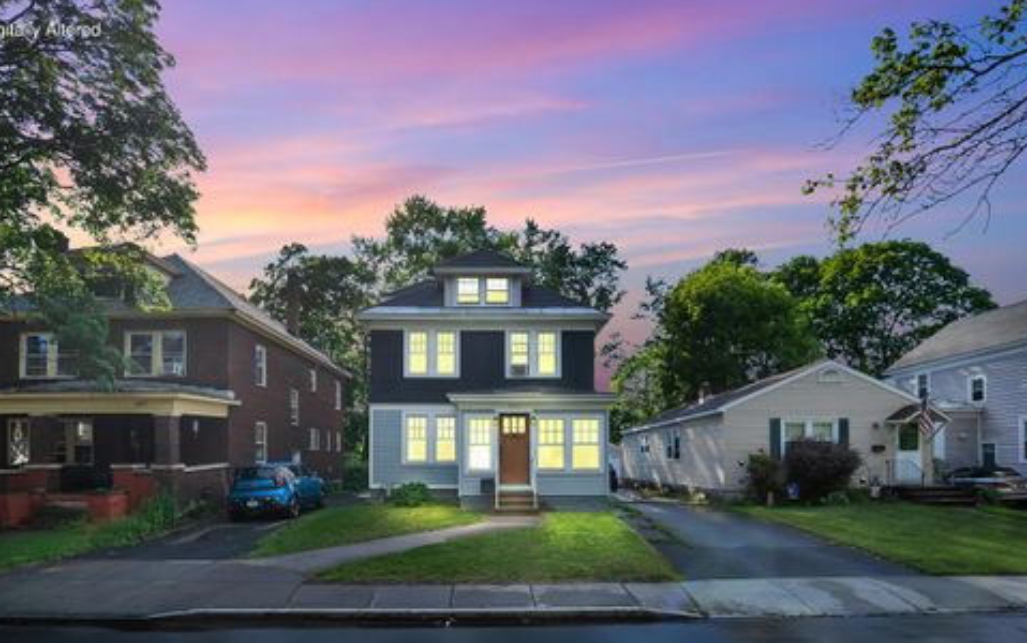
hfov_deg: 94.3
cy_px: 355
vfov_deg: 67.9
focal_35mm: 17
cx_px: 512
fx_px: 476
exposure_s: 1/3200
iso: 250
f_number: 4
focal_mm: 16
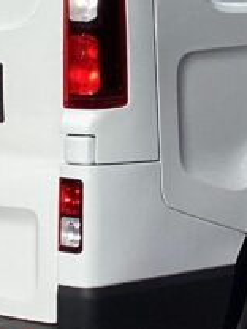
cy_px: -23
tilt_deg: -2.8
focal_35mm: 158
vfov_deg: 12.3
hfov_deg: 9.3
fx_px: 1503
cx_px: 260
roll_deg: +0.8
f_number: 2.4
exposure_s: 1/2717
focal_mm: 3.3
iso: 25
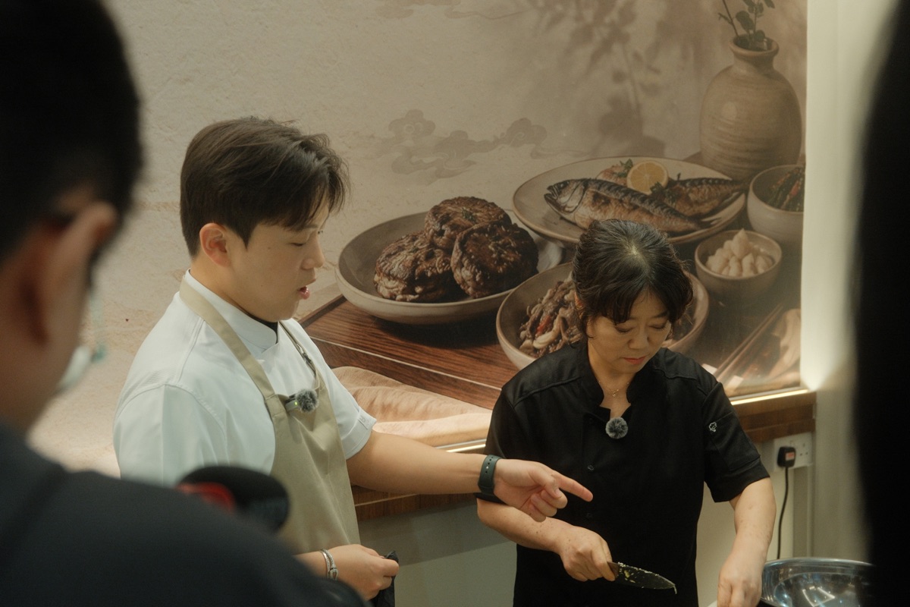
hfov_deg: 41.1
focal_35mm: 48
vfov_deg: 28.1
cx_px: 455
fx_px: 1213
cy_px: 304
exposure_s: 1/60
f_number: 3.2
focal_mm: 31.9
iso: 1250
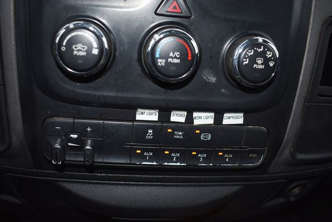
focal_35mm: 33
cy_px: 111
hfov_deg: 57.2
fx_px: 304
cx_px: 166
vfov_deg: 40.0
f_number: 3.8
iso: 200
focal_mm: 22
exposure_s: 1/80
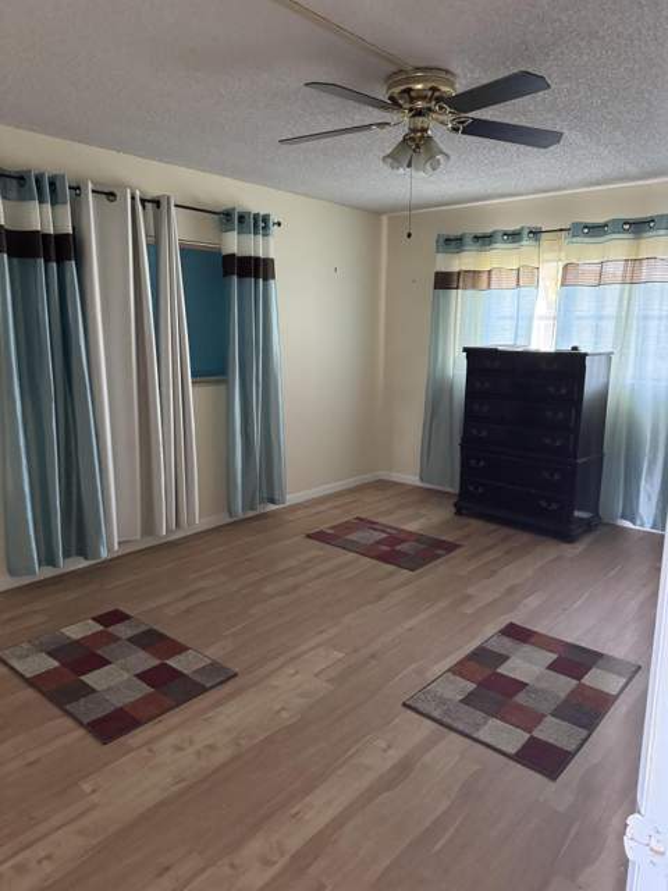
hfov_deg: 56.8
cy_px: 446
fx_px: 618
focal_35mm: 24
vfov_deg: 71.6
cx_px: 334
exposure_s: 1/41
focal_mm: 6.76
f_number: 1.78
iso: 800
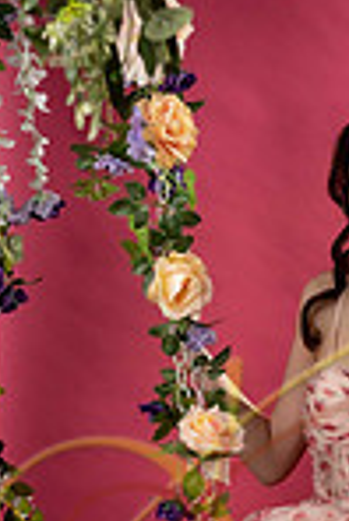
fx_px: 2510
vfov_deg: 11.7
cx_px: 377
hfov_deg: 7.9
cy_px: 556
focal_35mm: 173
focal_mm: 57
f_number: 3.5
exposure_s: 1/640
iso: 500
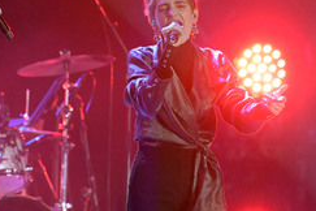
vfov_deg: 2.1
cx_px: 29
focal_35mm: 649
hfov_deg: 3.2
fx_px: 5696
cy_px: 55
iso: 12800
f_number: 5.6
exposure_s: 1/500
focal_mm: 350
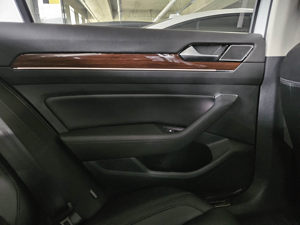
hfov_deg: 73.9
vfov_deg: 58.9
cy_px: 112
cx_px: 150
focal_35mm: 23
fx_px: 199
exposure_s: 1/15
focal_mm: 5.4
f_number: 1.8
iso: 3200
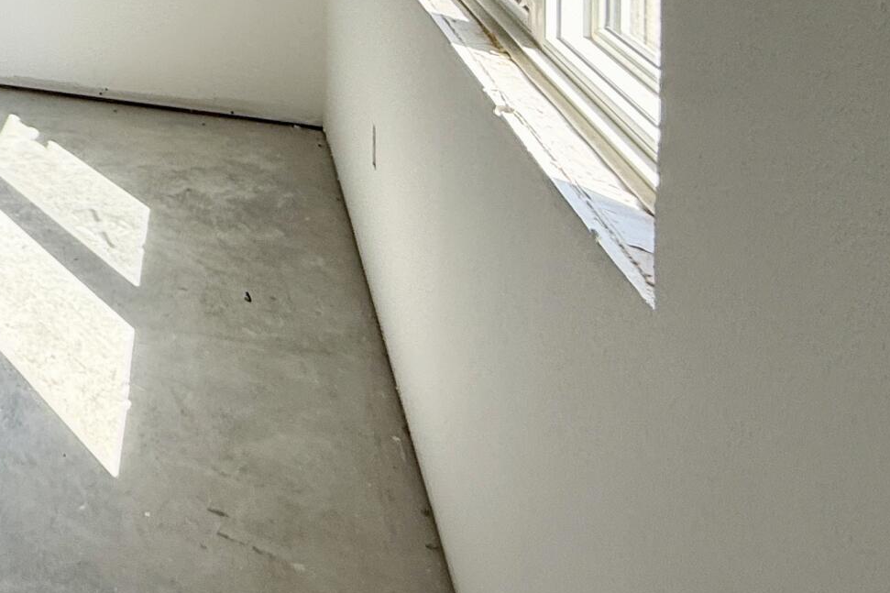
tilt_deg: -1.4
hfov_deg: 30.9
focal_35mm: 45
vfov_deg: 24.4
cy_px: -256
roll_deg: +0.5
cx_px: -341
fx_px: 1112
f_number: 2.2
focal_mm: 2.22
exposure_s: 1/180
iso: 50
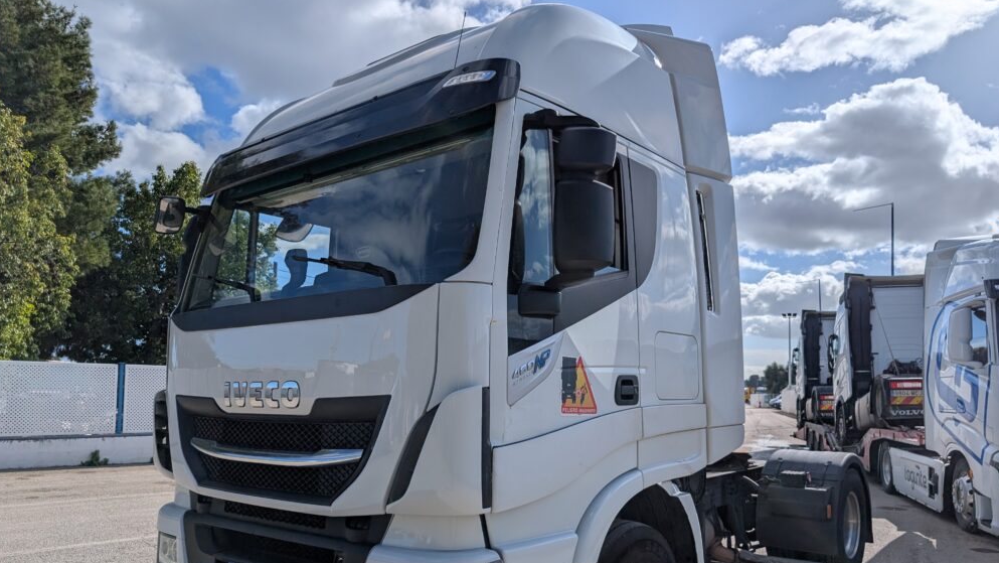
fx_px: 715
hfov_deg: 69.8
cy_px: 362
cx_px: 506
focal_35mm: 27
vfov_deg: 42.5
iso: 19
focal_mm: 6.9
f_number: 1.68
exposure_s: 1/4184
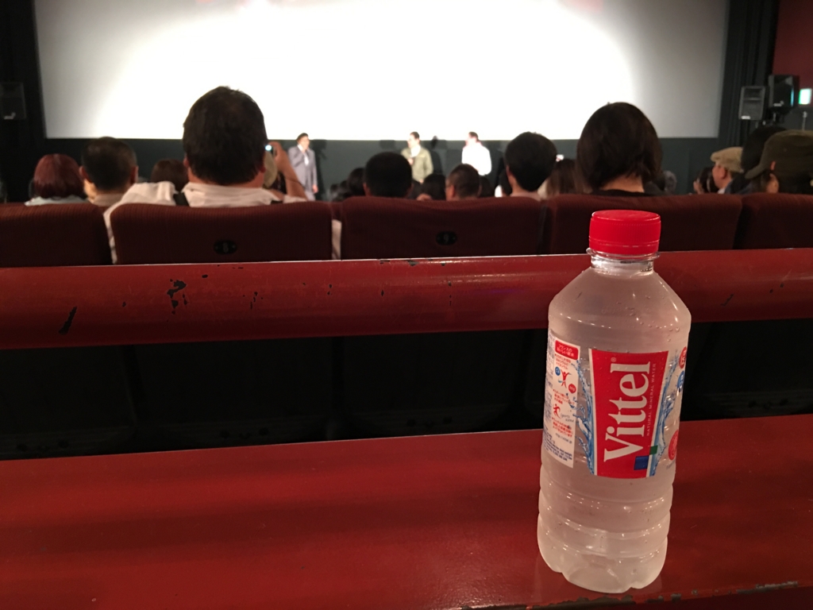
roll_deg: +0.3
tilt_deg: -13.2
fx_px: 681
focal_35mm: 29
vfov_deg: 48.2
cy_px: 305
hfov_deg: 61.7
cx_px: 406
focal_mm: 4.15
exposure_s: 1/4
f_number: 2.2
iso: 50
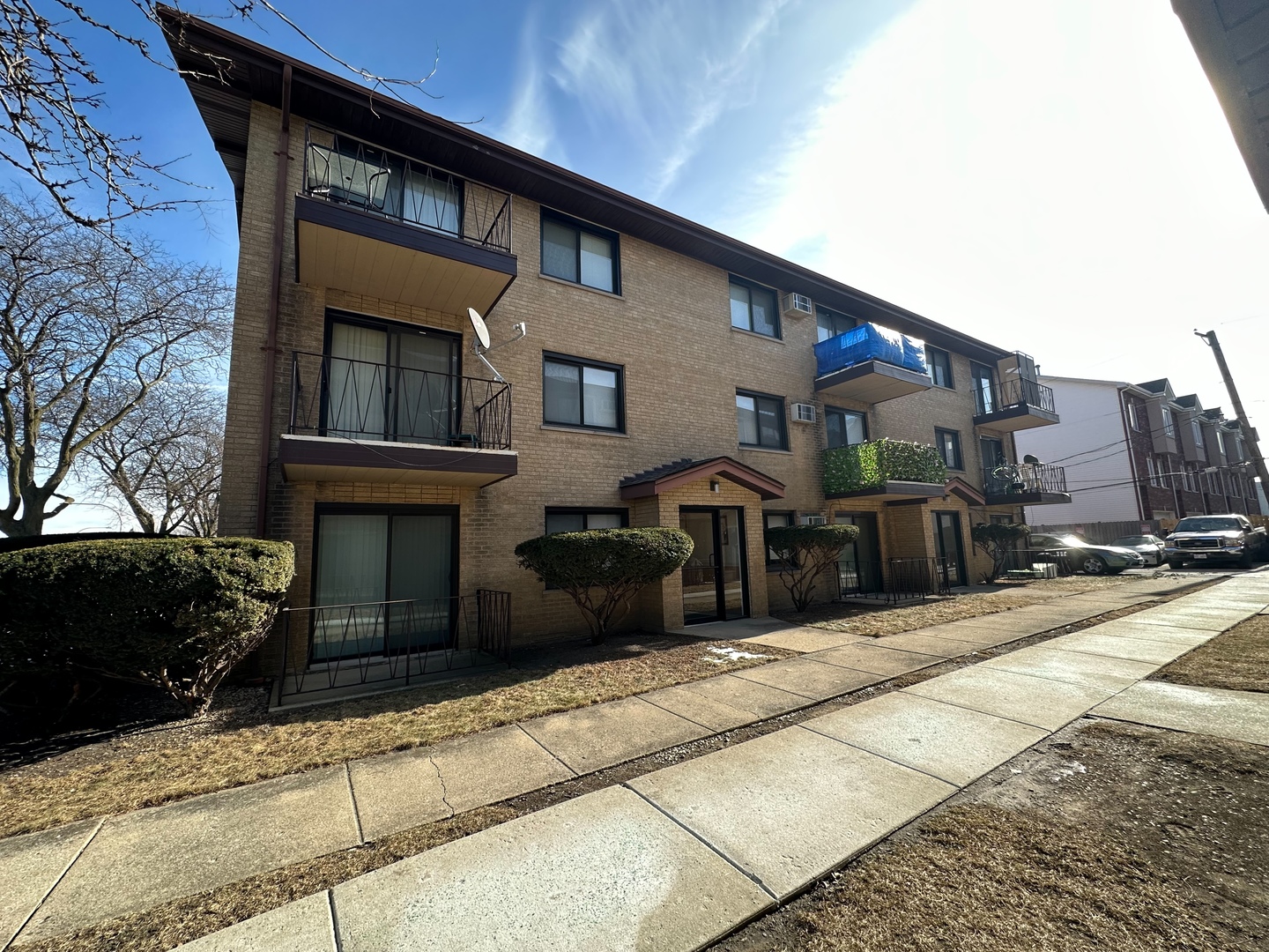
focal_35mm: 14
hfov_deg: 102.1
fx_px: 513
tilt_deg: +7.1
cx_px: 634
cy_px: 476
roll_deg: +2.1
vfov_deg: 85.7
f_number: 2.2
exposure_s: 1/381
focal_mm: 2.22
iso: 40
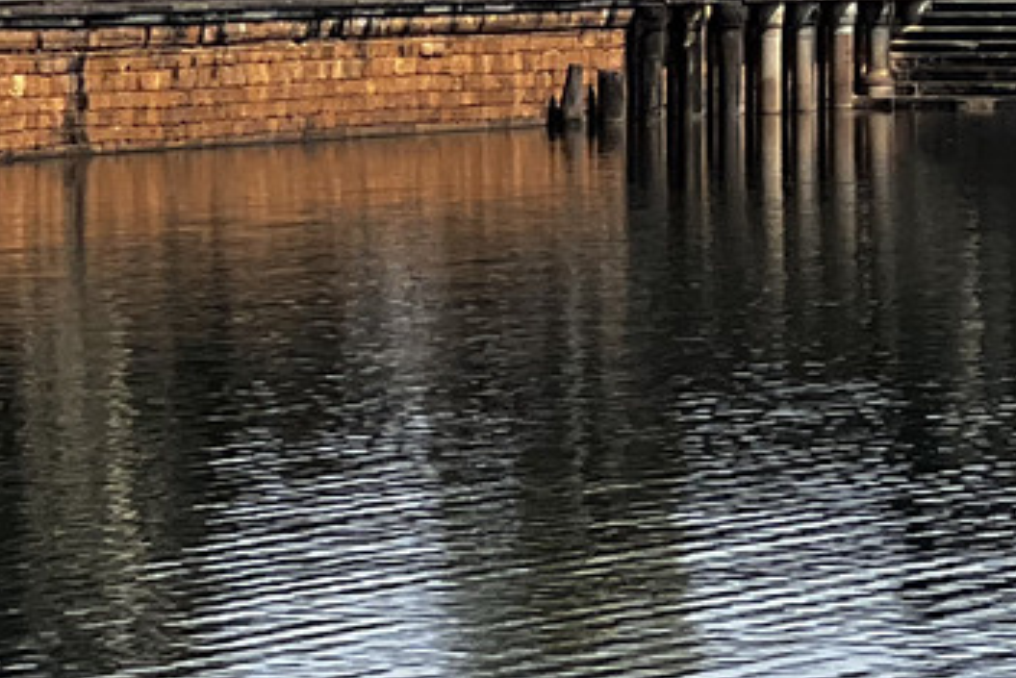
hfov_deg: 5.6
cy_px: -542
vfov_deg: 3.8
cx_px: 1888
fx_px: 10277
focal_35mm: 364
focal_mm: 9
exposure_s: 1/943
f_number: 2.8
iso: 32
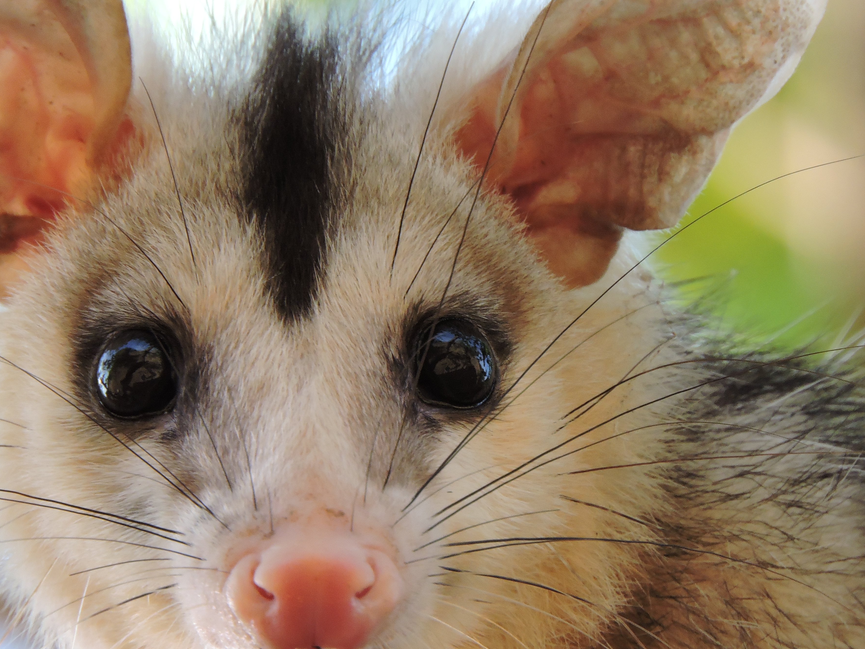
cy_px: 376
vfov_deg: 1.4
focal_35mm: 1040
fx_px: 25985
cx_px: 475
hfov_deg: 1.9
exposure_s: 1/250
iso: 400
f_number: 5.6
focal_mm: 143.3
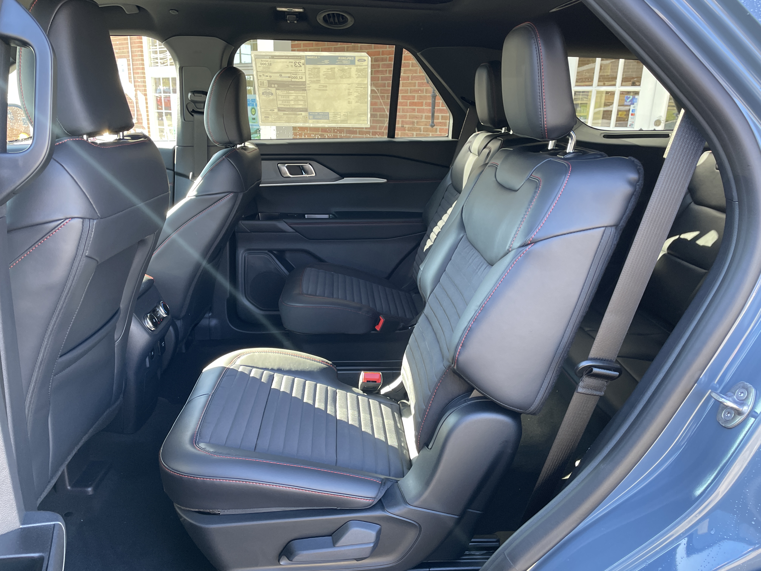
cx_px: 380
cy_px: 286
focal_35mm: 26
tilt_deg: -16.8
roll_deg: -1.2
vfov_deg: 53.1
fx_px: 572
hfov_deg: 67.3
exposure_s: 1/113
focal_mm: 4.2
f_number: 1.6
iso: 125
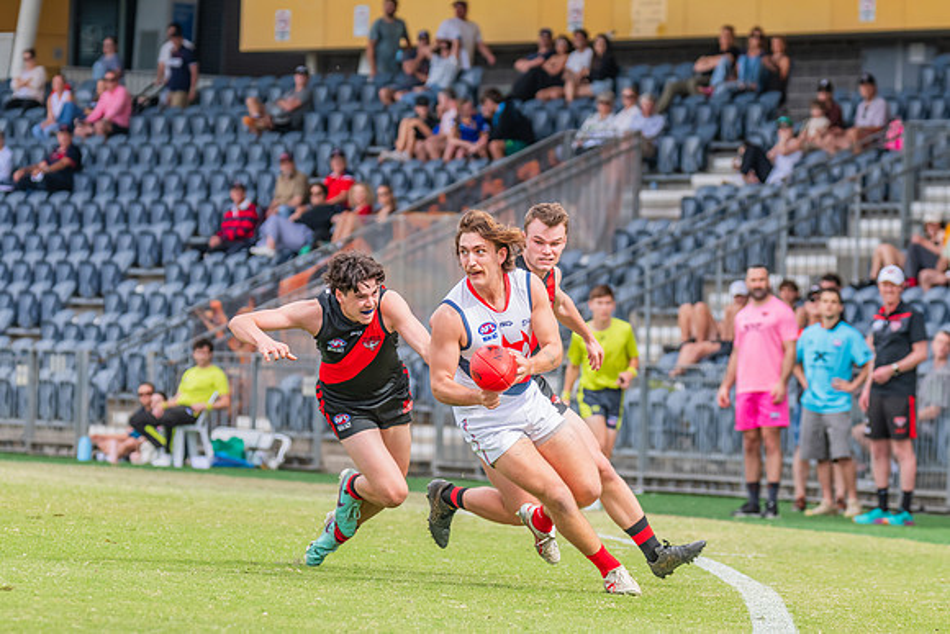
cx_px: 463
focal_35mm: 266
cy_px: 346
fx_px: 7017
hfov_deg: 7.7
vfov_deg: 5.2
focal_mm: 220
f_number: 6.3
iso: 800
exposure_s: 1/1250
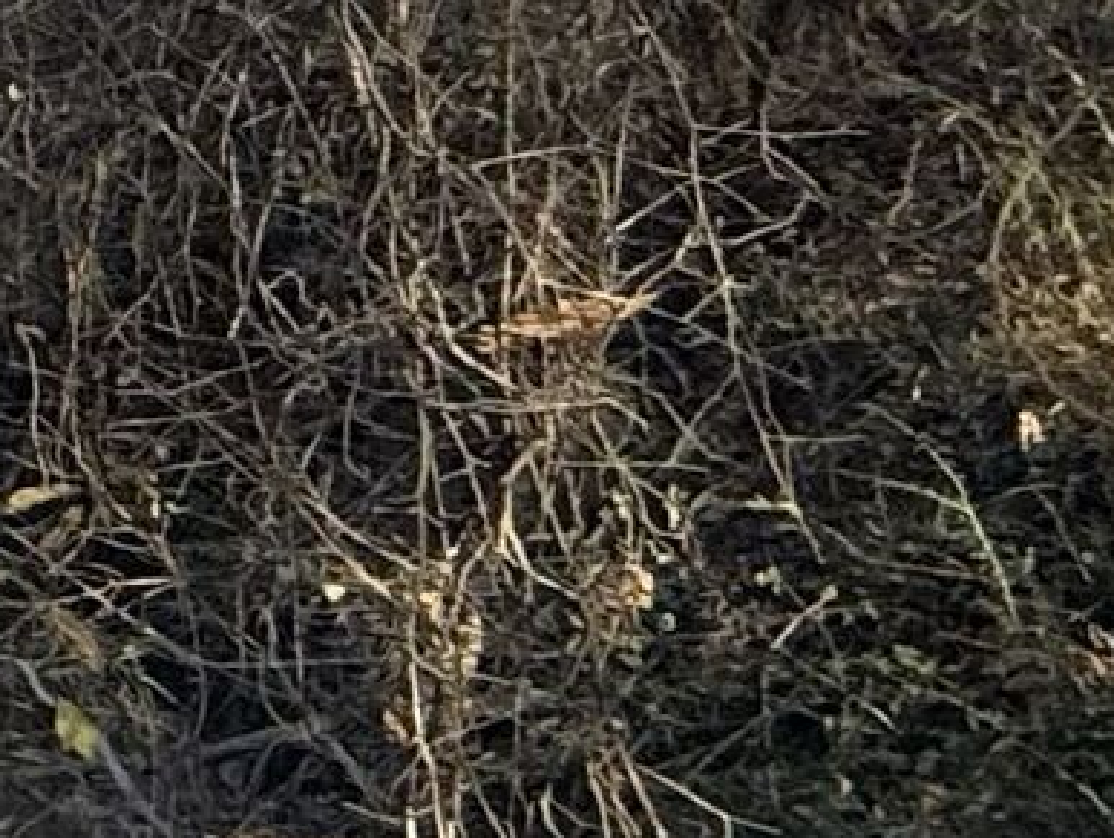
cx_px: -2176
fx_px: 3575
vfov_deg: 13.0
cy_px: -190
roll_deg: -0.1
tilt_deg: -0.7
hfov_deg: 11.3
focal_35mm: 111
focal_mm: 2.22
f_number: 2.2
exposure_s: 1/494
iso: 64
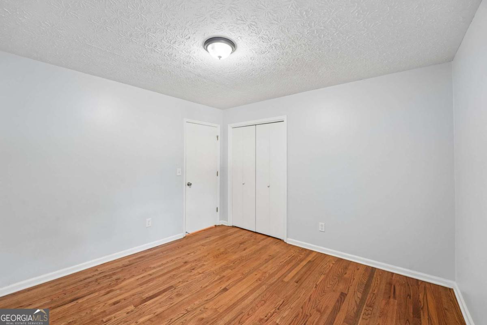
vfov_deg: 81.2
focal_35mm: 14
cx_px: 244
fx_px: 189
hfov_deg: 104.3
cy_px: 162
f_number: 8
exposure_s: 1/4
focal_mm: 14
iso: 320
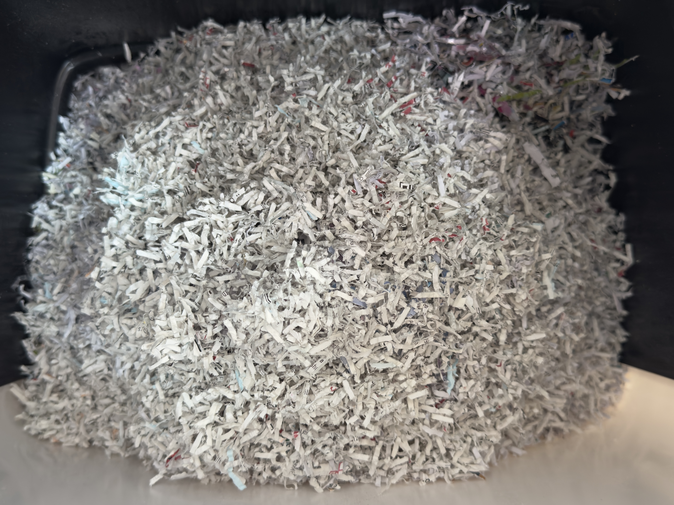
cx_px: 337
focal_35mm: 35
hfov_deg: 52.6
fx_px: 681
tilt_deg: -75.4
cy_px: 252
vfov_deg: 40.7
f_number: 1.78
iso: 160
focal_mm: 6.76
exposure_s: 1/60
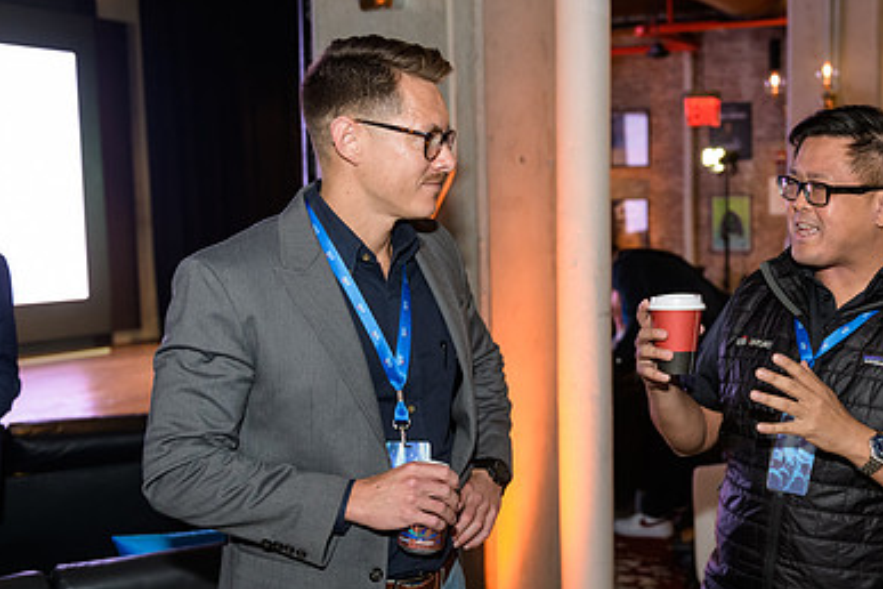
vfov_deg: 26.5
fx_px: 1251
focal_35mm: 51
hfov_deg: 38.1
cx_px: 637
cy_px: 328
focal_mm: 34
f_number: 3.2
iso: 1250
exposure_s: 1/125
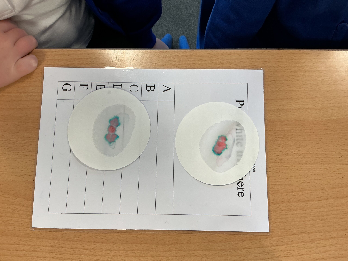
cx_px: 174
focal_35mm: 29
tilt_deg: -82.2
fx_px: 292
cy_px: 130
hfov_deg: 61.7
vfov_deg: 48.2
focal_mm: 3
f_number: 1.8
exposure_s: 1/60
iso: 50
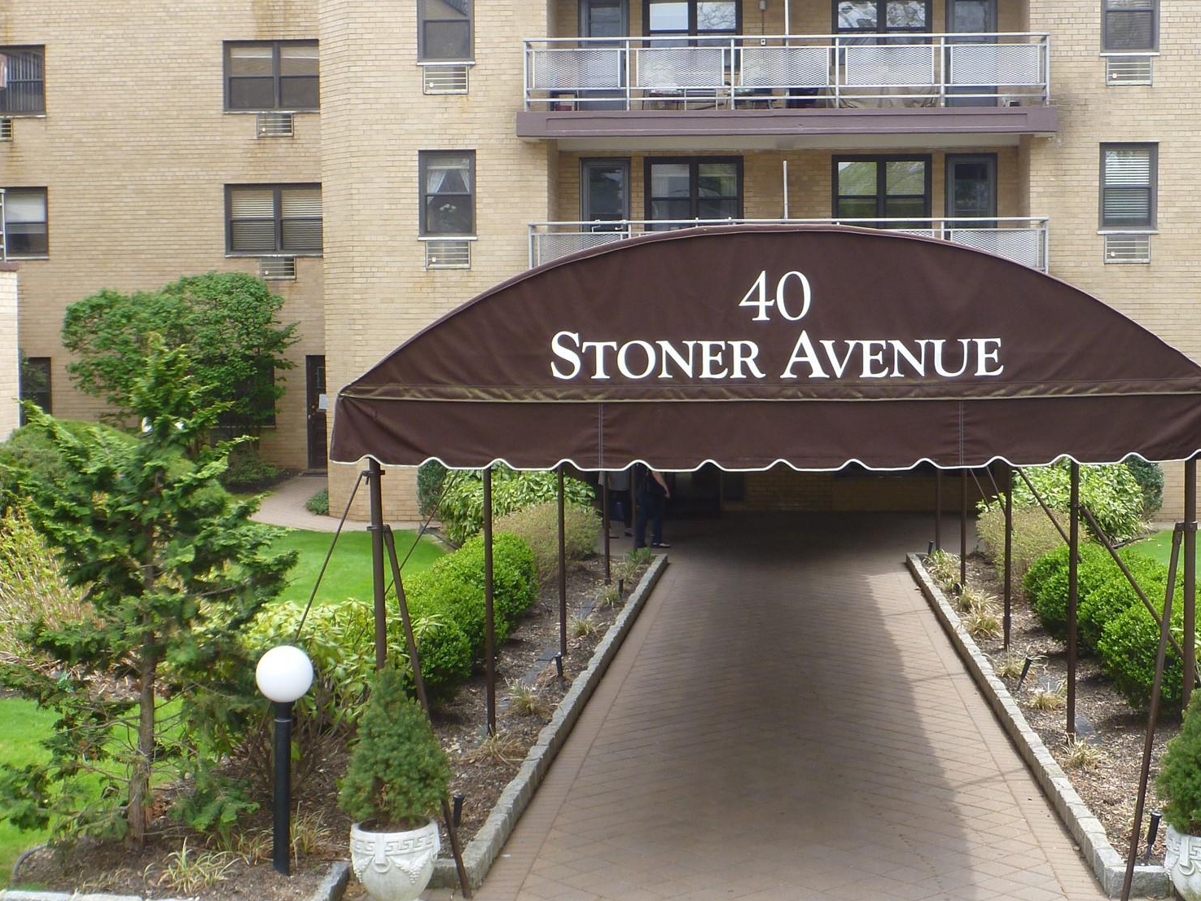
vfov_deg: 29.1
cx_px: 702
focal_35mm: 50
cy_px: 436
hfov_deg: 38.1
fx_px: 1735
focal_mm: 6.4
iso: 100
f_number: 3.9
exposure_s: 1/125
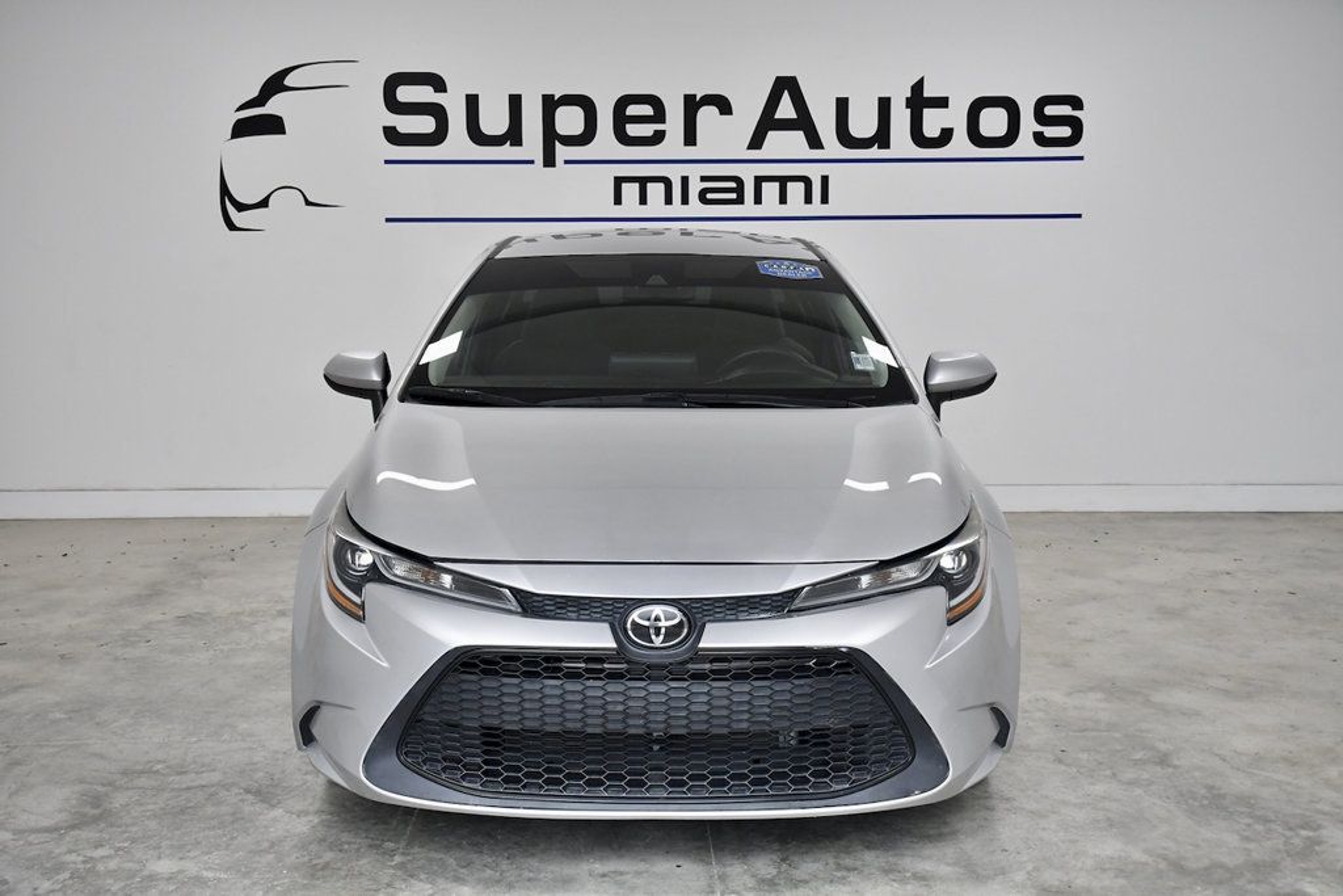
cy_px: 448
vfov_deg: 33.4
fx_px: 1492
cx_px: 672
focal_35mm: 40
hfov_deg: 48.5
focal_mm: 27
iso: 1250
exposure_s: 1/640
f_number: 5.6
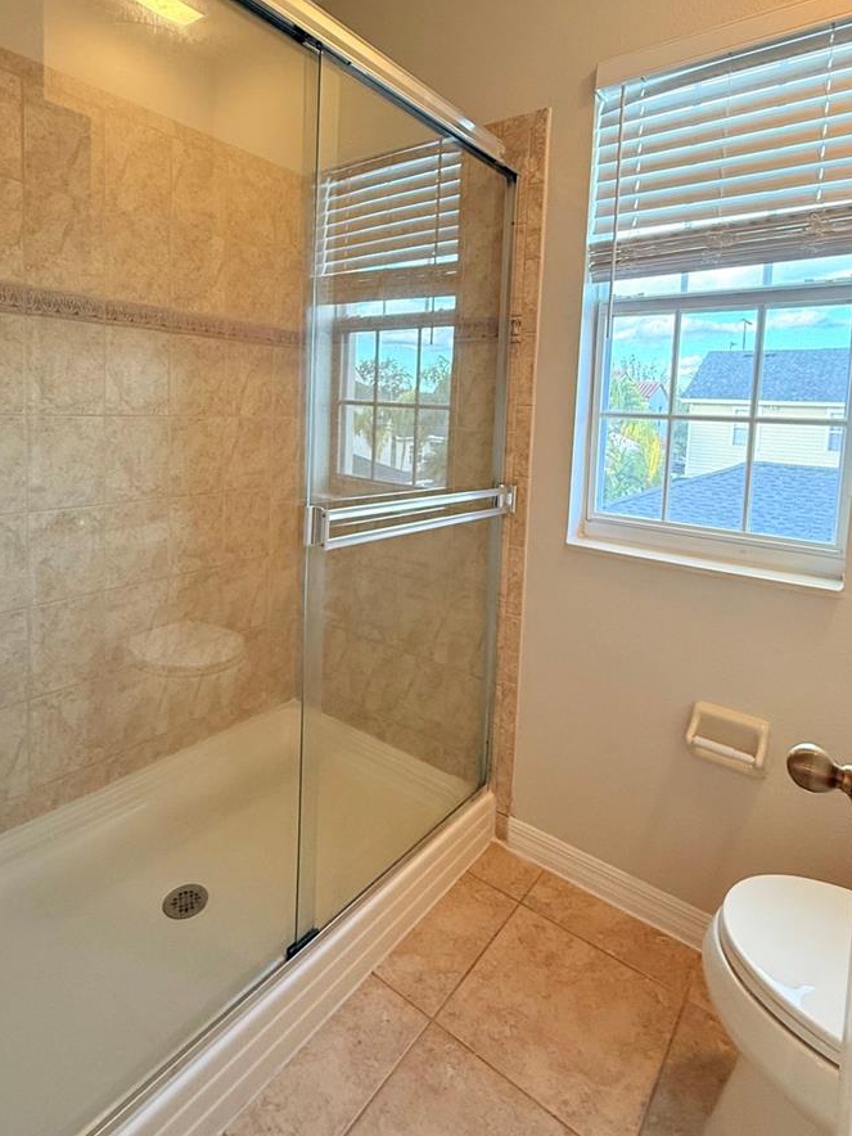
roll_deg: -1.3
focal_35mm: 19
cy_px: 456
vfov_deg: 83.7
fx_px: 624
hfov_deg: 68.6
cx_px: 396
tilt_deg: -3.7
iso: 200
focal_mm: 2.22
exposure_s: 1/120
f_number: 2.2
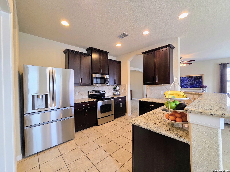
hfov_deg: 106.2
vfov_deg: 89.9
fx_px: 86
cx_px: 115
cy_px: 86
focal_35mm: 13
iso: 160
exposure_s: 1/60
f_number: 2.2
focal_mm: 2.2
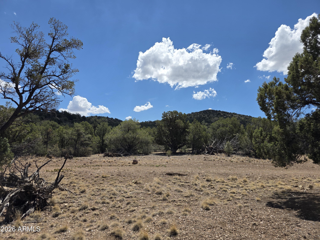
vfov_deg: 58.9
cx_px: 160
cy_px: 120
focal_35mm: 23
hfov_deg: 73.9
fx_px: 213
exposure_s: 1/7626
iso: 80
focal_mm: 6.3
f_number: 1.7
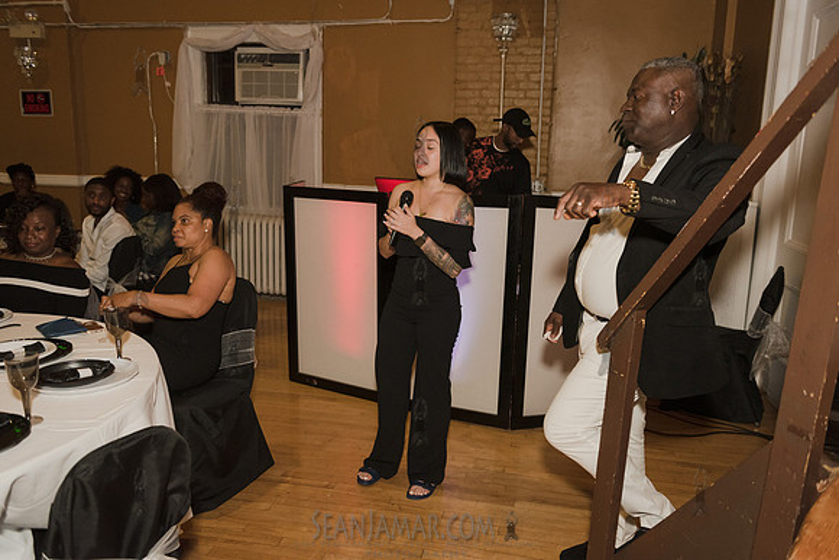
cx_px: 420
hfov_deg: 63.6
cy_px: 280
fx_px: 676
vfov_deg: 45.0
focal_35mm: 29
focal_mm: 29
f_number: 3.5
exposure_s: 1/250
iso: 2000
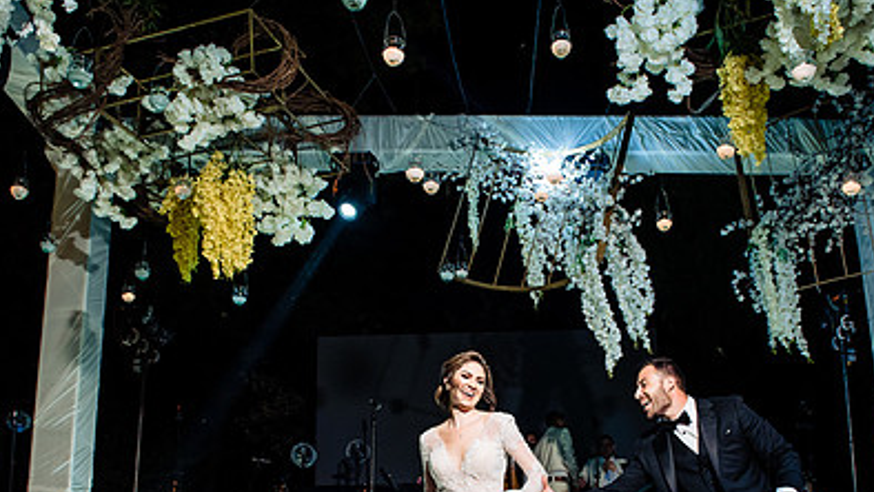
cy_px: 420
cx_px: 466
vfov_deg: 30.9
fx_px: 858
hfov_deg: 53.9
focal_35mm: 37
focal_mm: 24
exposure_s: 1/60
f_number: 7.1
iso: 2000
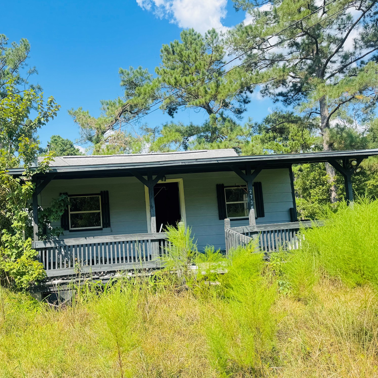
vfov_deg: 55.6
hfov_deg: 54.5
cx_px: 126
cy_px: 188
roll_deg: +2.7
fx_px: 358
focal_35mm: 29
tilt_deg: +6.4
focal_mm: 6.76
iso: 80
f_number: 1.78
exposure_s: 1/1094
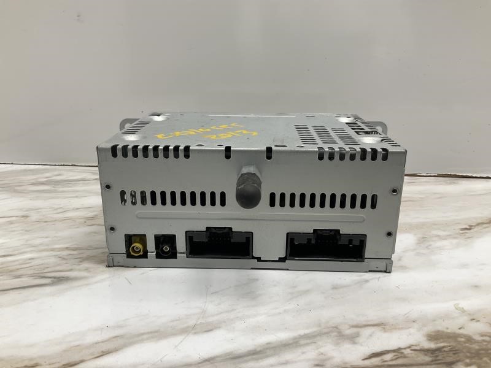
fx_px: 411
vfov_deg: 48.2
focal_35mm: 29
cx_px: 246
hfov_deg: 61.7
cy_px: 184
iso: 25
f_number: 1.8
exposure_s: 1/292
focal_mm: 3
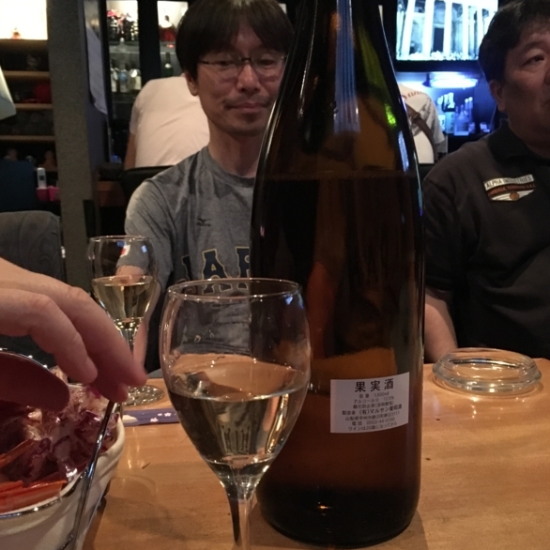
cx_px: 272
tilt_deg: -9.9
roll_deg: +1.3
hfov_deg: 47.2
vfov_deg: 47.1
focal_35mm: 35
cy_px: 303
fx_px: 629
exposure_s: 1/15
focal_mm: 4.15
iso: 800
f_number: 2.2
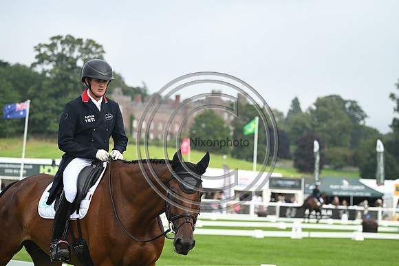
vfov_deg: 10.6
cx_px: 200
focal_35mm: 130
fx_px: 1441
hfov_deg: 15.8
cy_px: 133
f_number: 4.8
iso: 560
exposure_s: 1/1250
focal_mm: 130
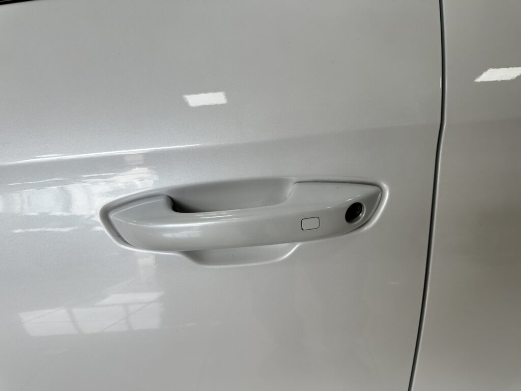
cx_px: 260
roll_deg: +1.2
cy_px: 196
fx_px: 361
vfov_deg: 56.8
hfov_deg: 71.6
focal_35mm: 24
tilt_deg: -16.4
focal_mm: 6.86
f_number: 1.78
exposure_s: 1/204
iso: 64
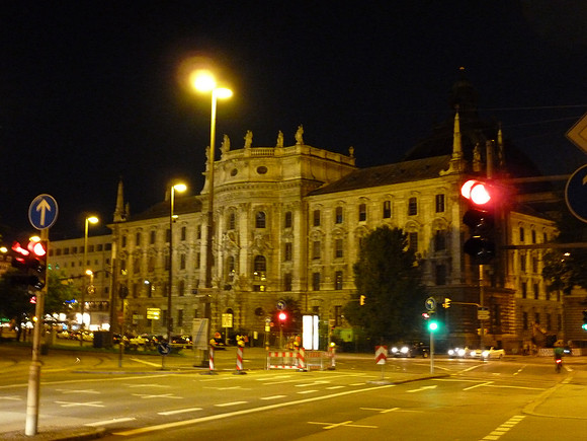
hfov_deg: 39.7
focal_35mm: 48
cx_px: 294
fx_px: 814
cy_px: 220
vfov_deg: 30.3
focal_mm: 7.9
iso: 800
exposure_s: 1/3.2
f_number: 3.8
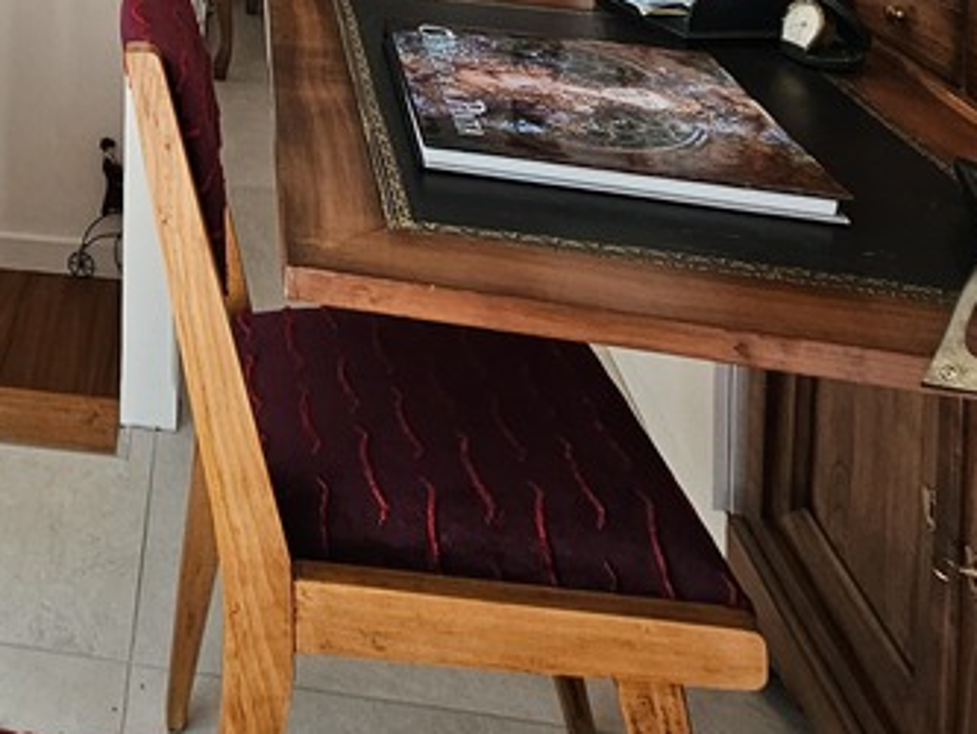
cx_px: 59
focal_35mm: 40
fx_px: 1129
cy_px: -361
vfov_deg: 26.4
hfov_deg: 42.1
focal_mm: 2.2
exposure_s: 1/70.8
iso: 125
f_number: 2.2
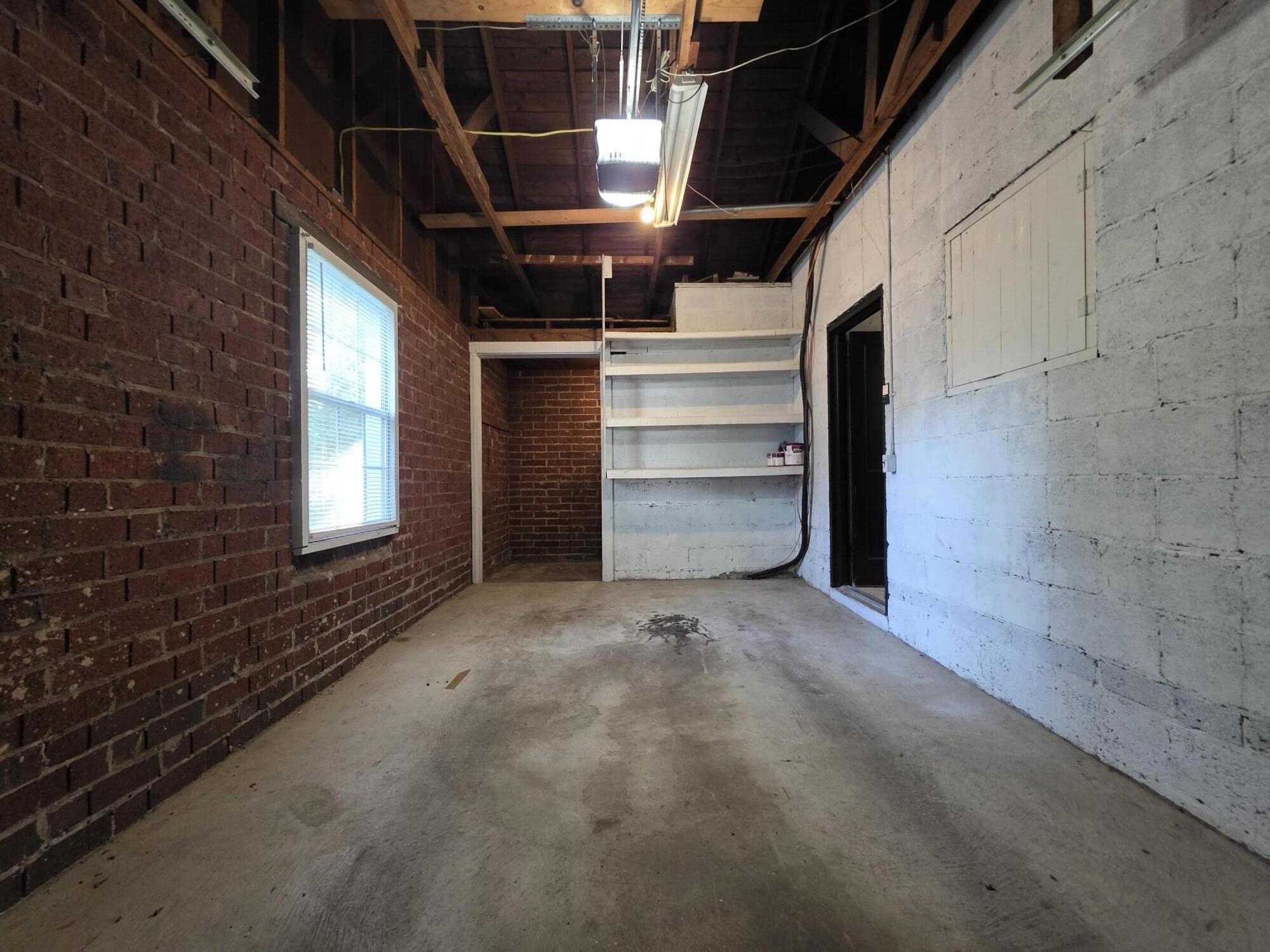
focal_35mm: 13
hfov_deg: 106.2
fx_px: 477
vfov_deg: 89.9
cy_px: 476
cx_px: 635
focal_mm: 2.2
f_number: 1.9
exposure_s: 1/60
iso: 640
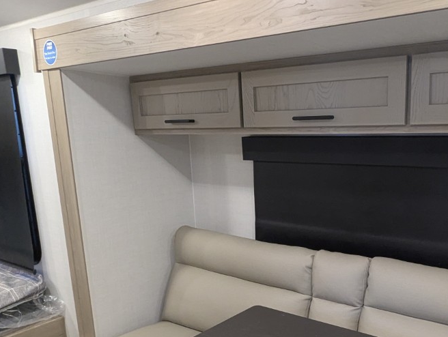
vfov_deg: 41.3
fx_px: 441
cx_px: 299
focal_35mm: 34
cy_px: 226
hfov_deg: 52.8
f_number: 2.2
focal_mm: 2.35
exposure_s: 1/50
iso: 395
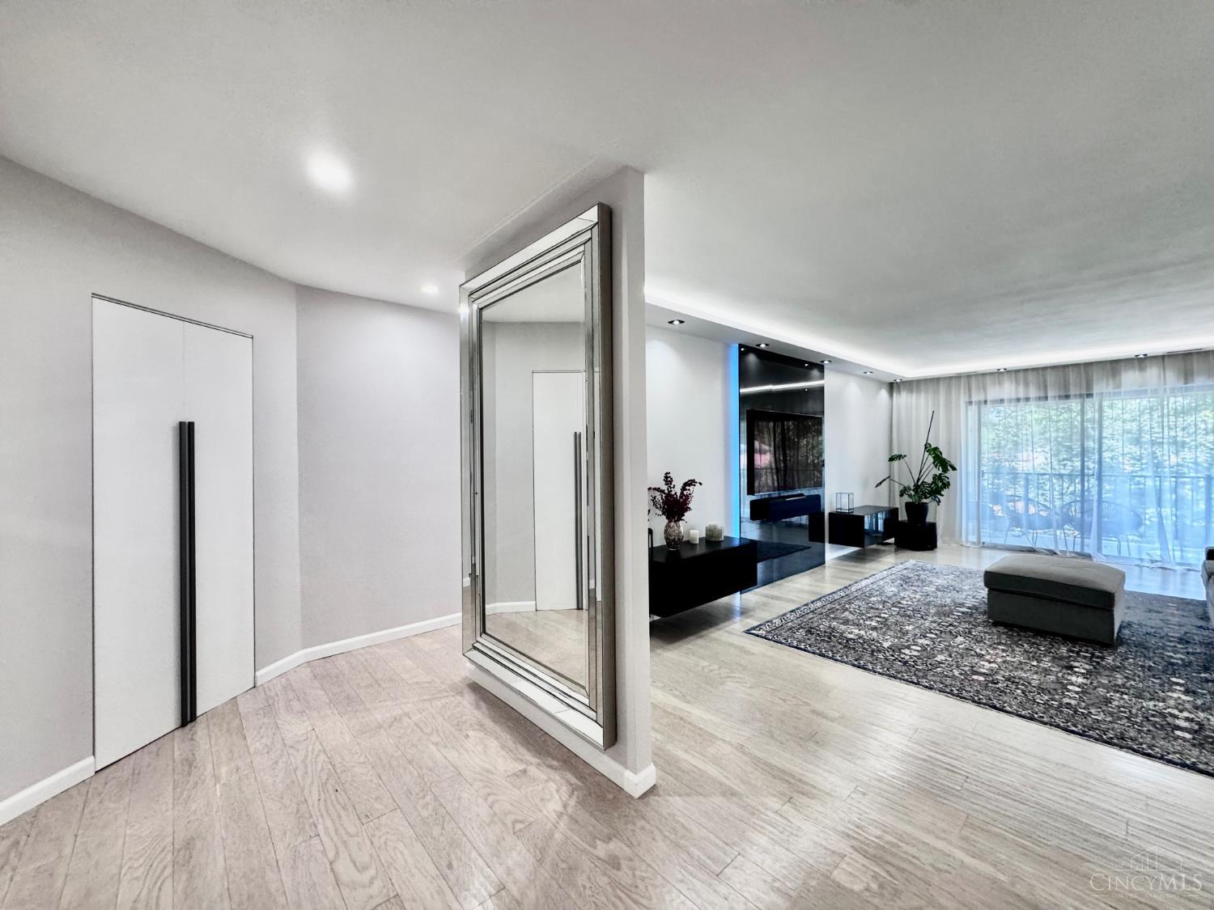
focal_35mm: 14
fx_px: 491
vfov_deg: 85.7
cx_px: 607
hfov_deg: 102.1
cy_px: 455
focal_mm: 2.22
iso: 250
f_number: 2.2
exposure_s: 1/120
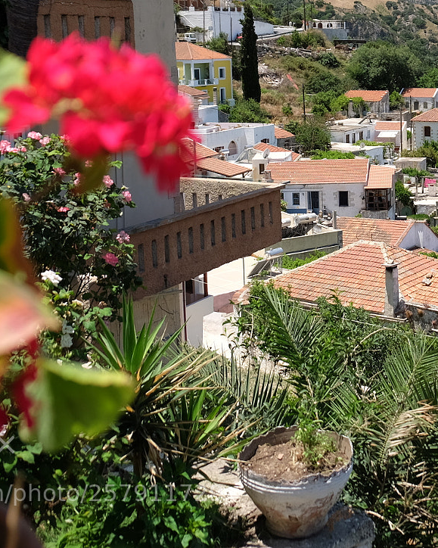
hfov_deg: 25.8
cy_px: 149
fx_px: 908
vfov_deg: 33.0
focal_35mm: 56
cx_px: 432
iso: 200
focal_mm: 18
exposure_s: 1/450
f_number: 3.5
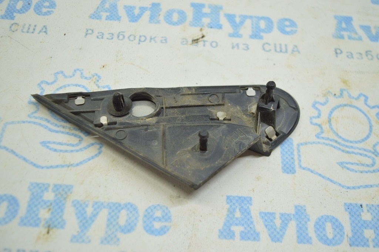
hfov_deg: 53.2
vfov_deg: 36.8
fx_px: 379
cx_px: 190
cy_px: 126
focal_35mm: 36
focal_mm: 24
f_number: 4
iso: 400
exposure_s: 1/60
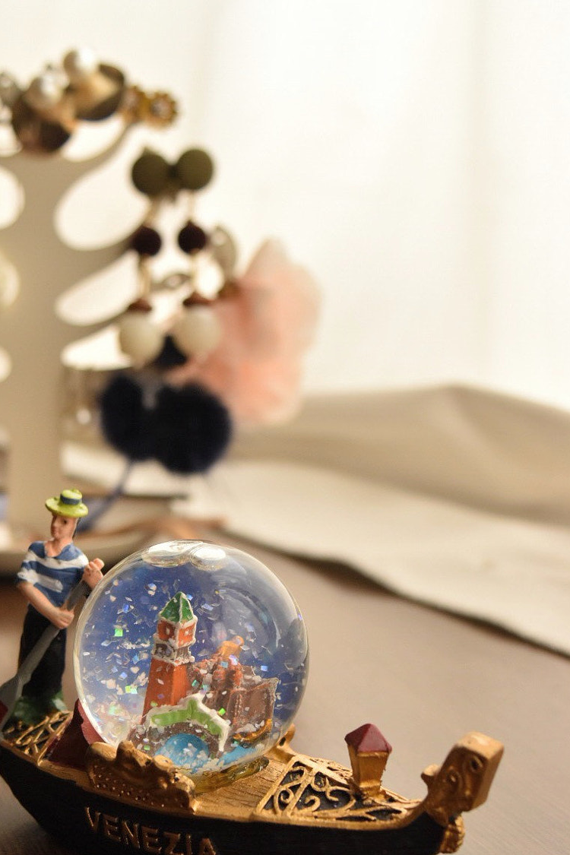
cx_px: 177
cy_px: 602
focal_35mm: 64
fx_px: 1520
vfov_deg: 31.1
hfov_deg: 21.1
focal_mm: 30
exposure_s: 1/50
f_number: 5.6
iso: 800
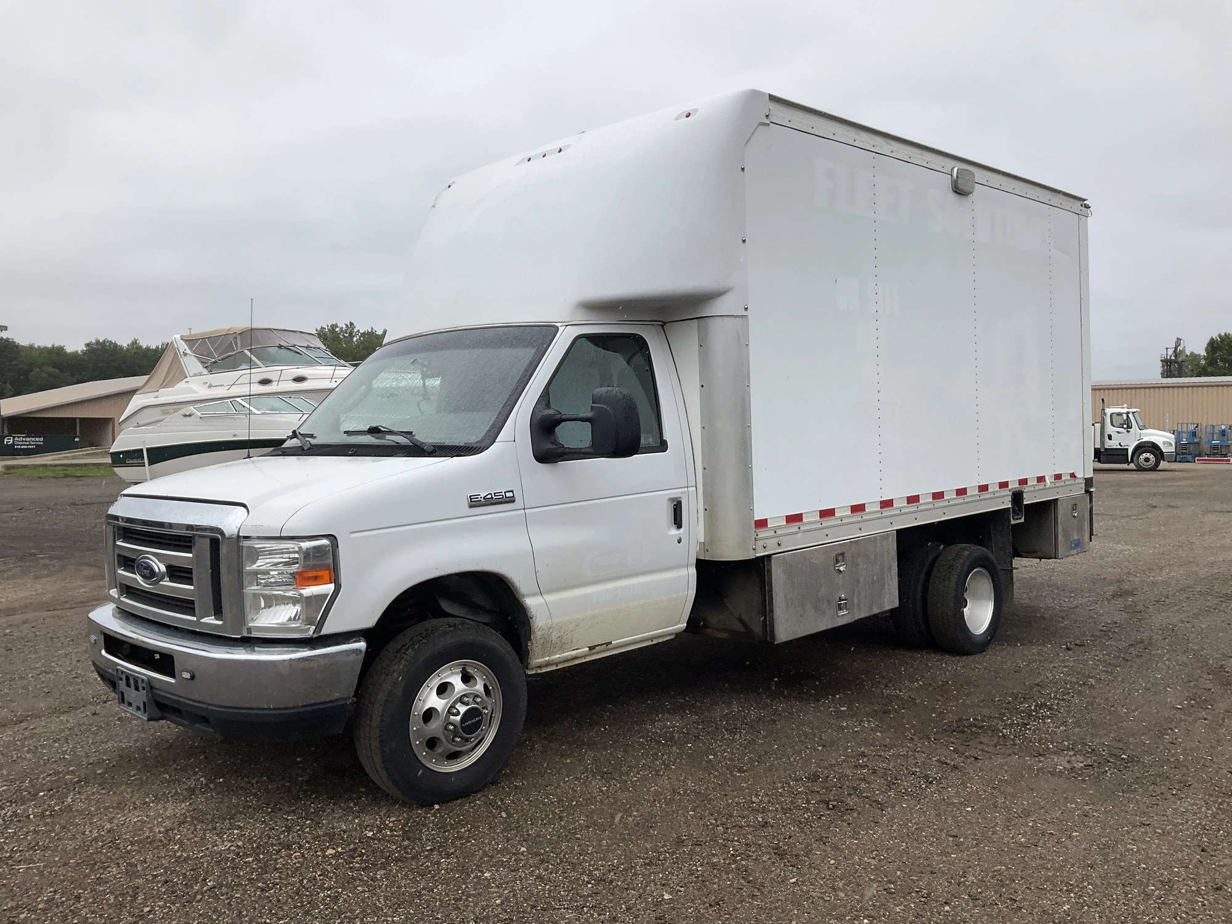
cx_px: 616
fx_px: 1032
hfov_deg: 61.7
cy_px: 462
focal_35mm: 29
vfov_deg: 48.2
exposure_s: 1/1534
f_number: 1.8
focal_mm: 3
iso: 25
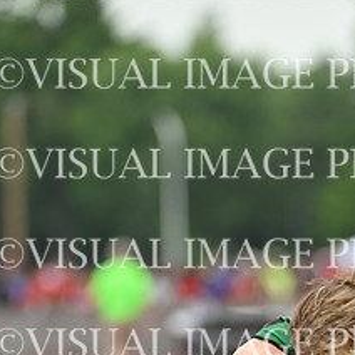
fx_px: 6486
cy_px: 388
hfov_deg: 3.1
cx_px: 316
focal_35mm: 559
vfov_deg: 3.1
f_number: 4
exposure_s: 1/2500
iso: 800
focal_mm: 240
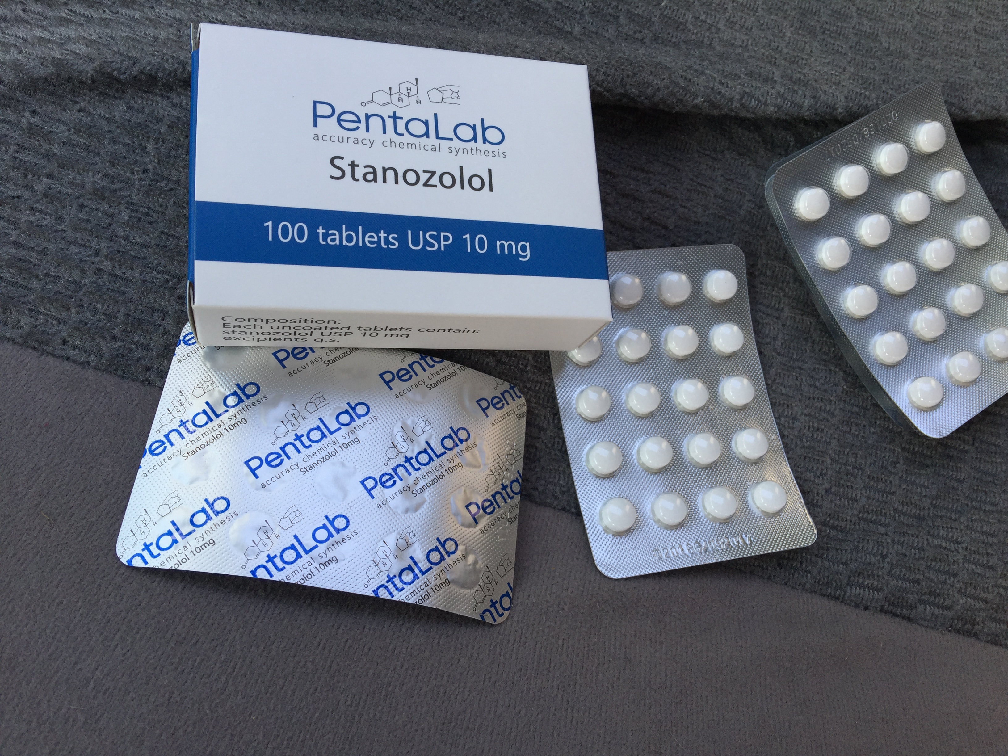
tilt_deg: -71.8
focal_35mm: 29
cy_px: 378
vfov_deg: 48.2
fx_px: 844
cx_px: 504
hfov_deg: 61.7
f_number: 2.2
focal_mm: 4.15
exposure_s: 1/227
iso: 32
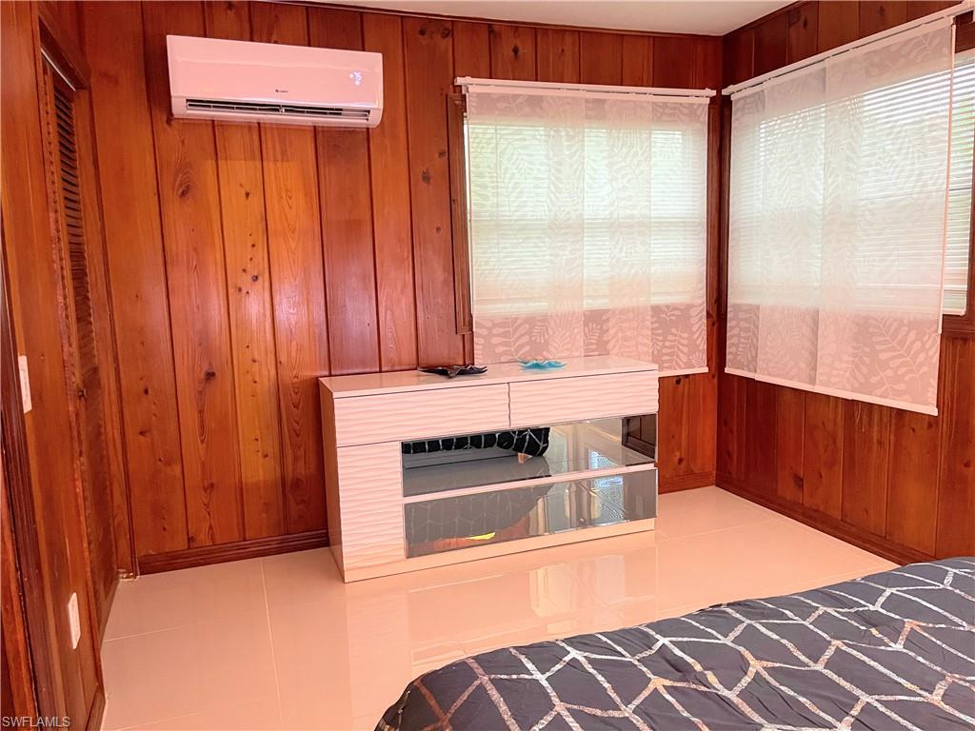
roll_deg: +1.4
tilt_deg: -8.1
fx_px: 732
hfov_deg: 67.3
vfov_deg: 53.1
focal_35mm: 26
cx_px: 488
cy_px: 366
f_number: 1.6
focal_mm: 5.1
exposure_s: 1/40
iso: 500
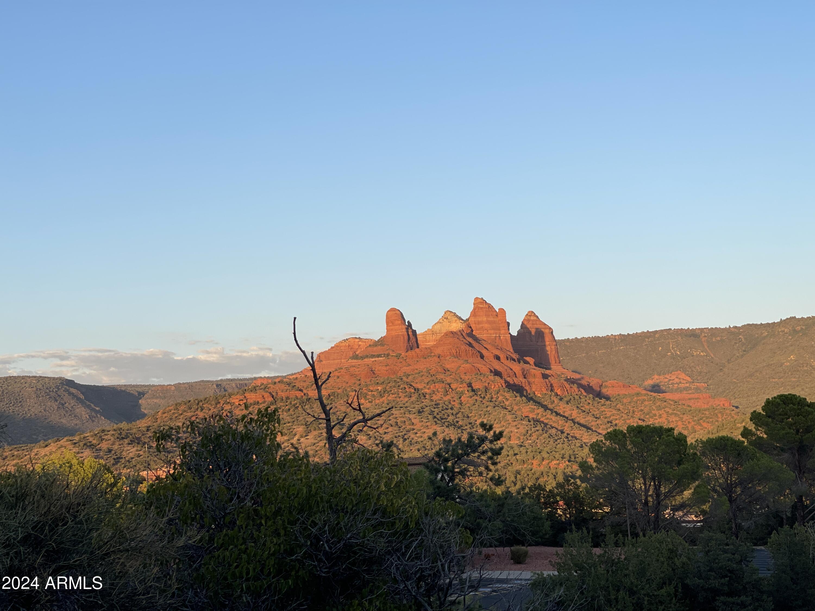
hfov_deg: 30.3
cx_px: 408
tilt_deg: +6.5
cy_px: 306
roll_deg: +3.2
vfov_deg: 22.9
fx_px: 1507
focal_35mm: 64
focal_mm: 7.5
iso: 32
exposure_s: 1/396
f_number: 2.2
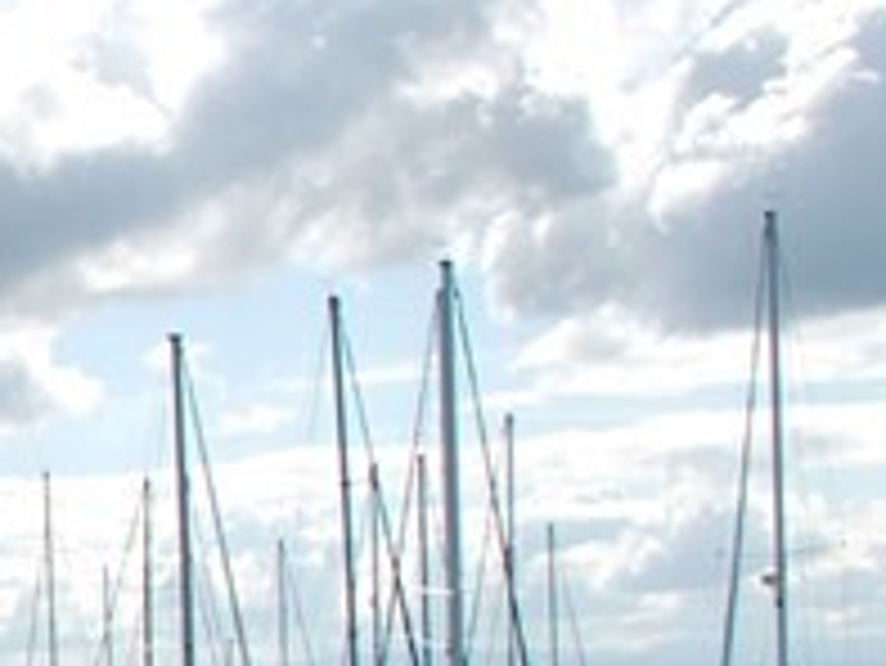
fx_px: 3662
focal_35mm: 143
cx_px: -1223
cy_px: 945
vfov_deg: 10.1
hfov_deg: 11.5
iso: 100
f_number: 9
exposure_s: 1/320
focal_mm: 18
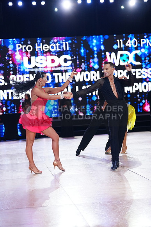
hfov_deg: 18.4
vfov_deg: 27.3
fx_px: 465
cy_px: 114
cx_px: 76
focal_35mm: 74
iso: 2000
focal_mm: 74
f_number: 2.8
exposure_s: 1/500
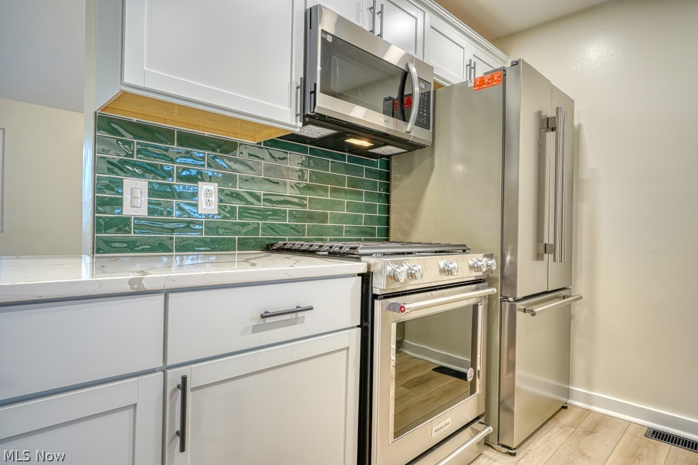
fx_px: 388
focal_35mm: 20
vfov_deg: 61.9
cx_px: 349
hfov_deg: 84.0
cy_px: 232
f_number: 8
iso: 80
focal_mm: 20
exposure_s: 1/2.5
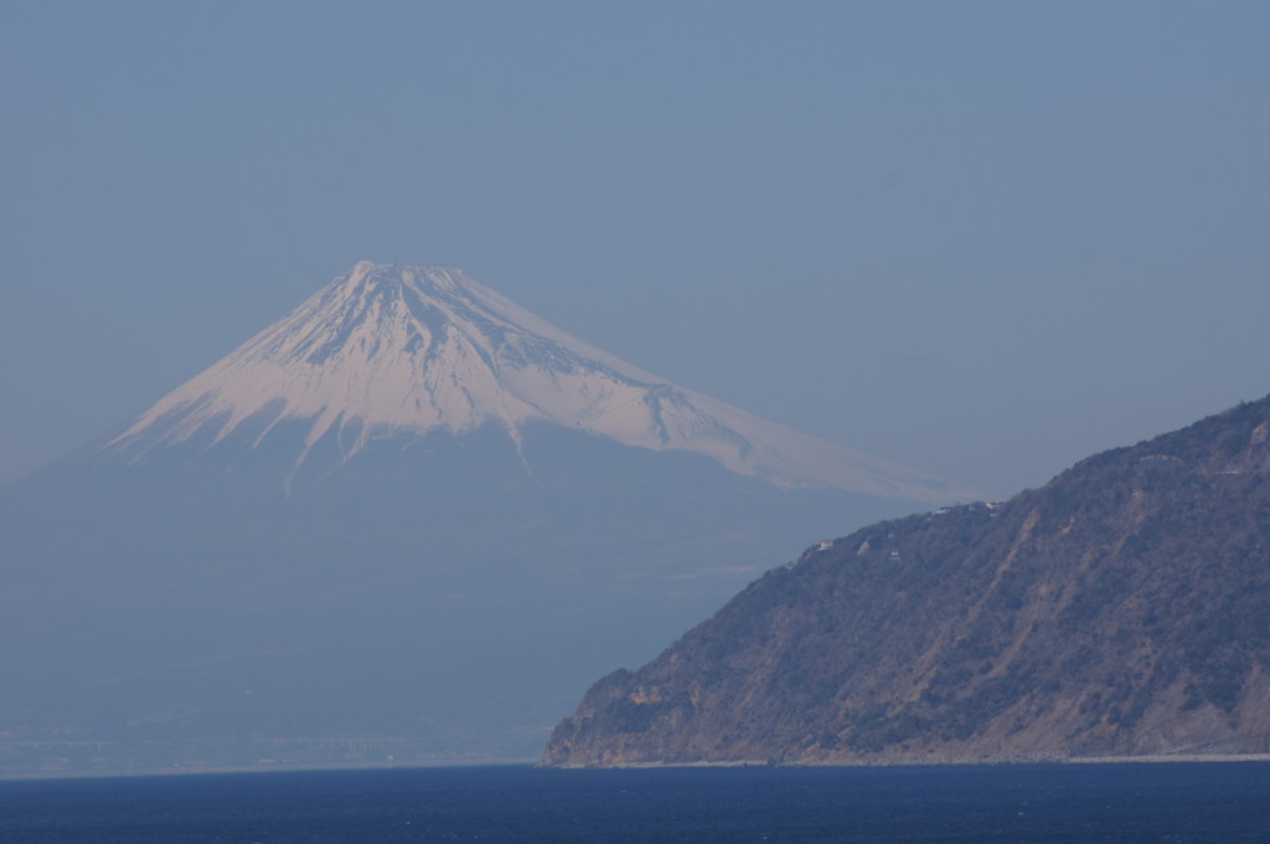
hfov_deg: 10.2
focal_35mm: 202
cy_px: 422
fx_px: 7135
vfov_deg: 6.8
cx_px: 635
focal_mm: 135
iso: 100
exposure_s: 1/250
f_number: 11
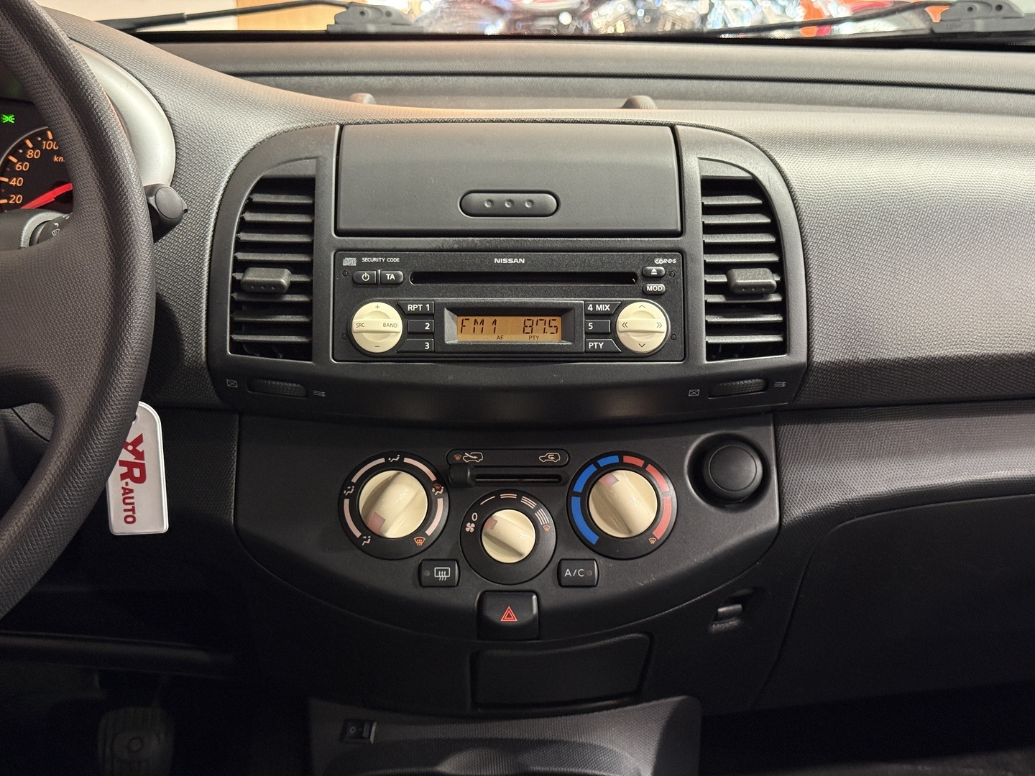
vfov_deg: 30.3
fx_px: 1435
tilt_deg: -17.2
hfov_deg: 39.7
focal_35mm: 48
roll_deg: +0.0
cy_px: 388
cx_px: 518
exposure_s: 1/50
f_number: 1.78
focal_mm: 6.76
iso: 200
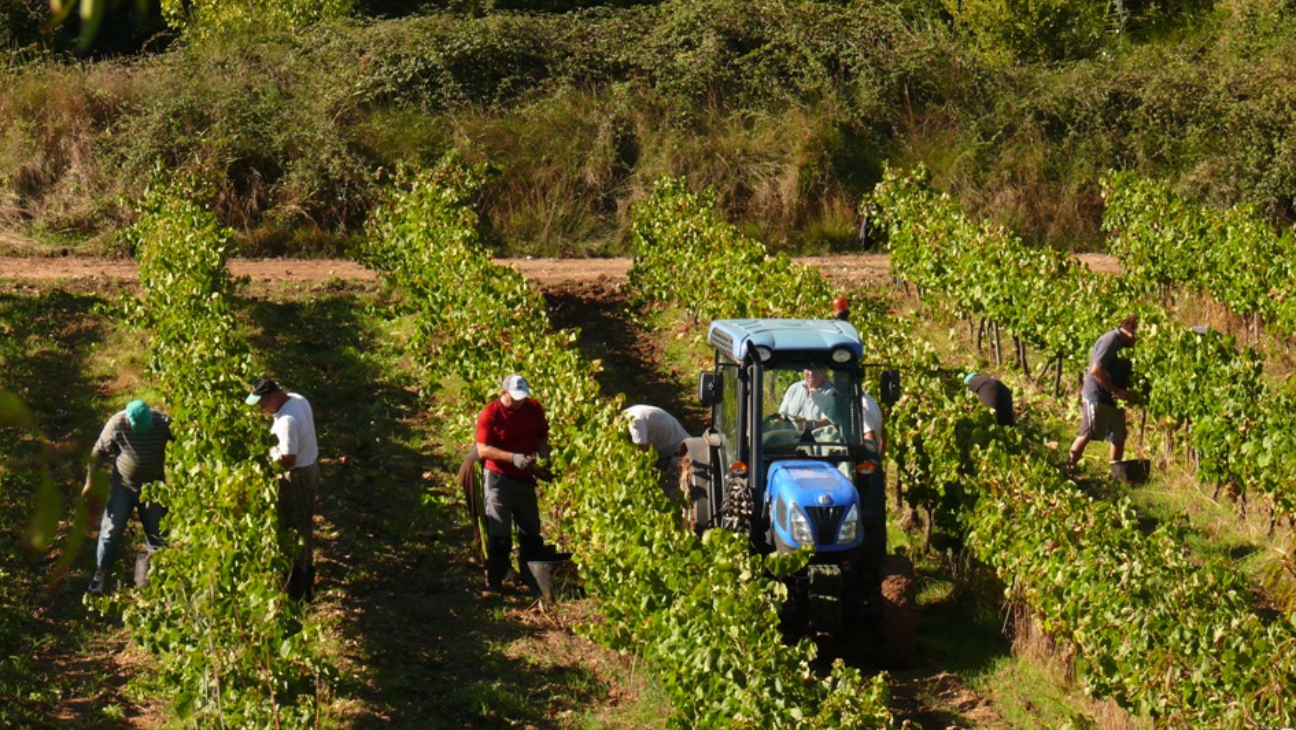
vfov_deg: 6.9
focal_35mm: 177
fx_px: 6084
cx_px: 649
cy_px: 455
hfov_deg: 12.2
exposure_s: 1/500
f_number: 5.6
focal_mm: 34.2
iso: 200
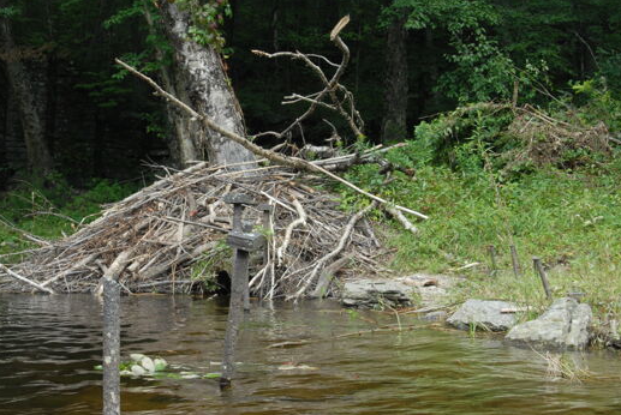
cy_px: 201
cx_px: 186
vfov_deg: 21.0
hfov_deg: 30.6
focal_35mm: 65
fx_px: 1122
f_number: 10
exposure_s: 1/80
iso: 250
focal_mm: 28
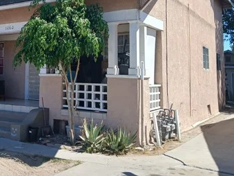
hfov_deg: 38.5
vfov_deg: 30.4
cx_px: 38
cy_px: 43
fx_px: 318
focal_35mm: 47
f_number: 1.8
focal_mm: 3.98
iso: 20
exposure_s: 1/340
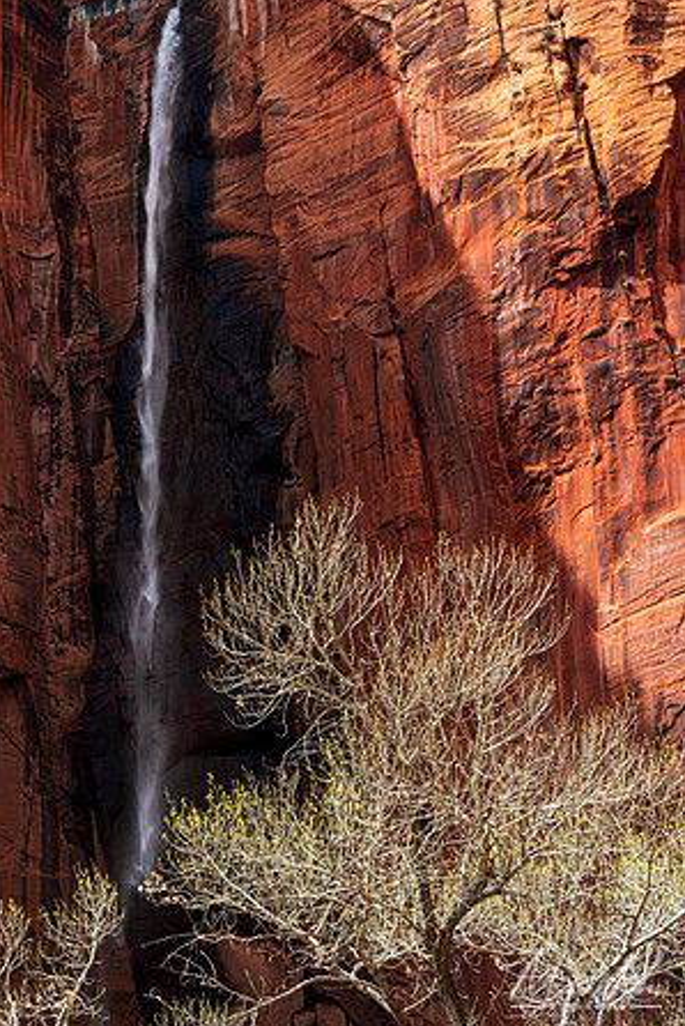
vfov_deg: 16.9
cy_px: 513
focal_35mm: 121
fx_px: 3448
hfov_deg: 11.3
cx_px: 342
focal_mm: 120
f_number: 8
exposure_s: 1/90
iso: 100
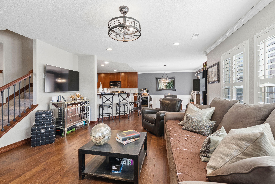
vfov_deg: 77.4
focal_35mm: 15
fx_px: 115
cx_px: 138
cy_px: 92
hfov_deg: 100.4
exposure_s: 1/25
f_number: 8
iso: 500
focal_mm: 15
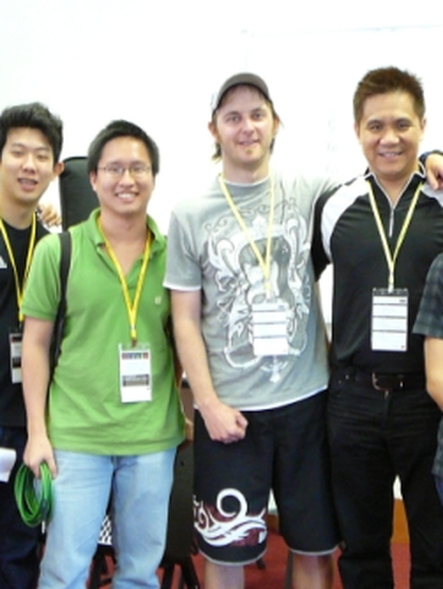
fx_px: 1142
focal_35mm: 67
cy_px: 374
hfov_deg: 22.0
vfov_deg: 28.8
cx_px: 233
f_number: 2.8
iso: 200
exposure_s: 1/8
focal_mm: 5.2
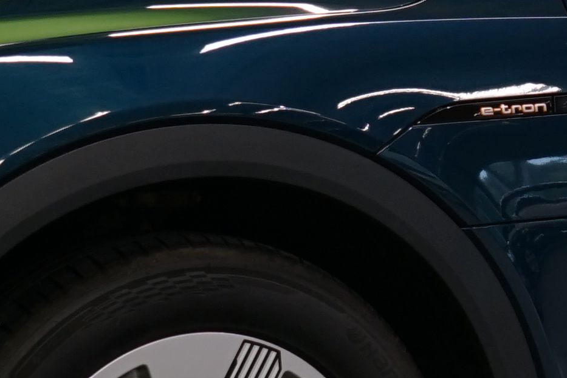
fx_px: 2835
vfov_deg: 7.6
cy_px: 156
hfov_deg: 11.3
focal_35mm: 180
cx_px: 597
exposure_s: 1/30
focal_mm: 28
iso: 400
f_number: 5.6
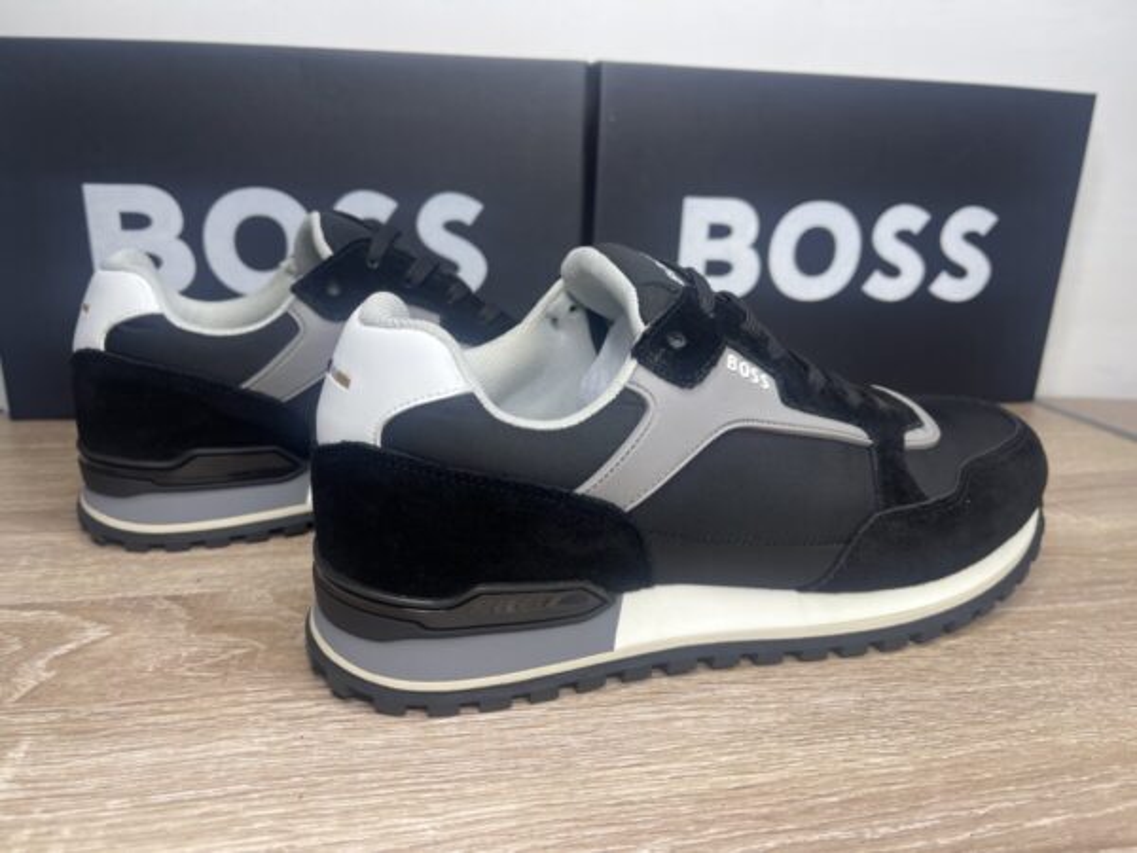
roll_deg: -2.1
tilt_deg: -17.2
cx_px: 568
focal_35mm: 25
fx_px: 821
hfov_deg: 69.4
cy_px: 426
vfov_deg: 54.9
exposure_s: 1/120
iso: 50
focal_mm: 5.1
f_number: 1.6
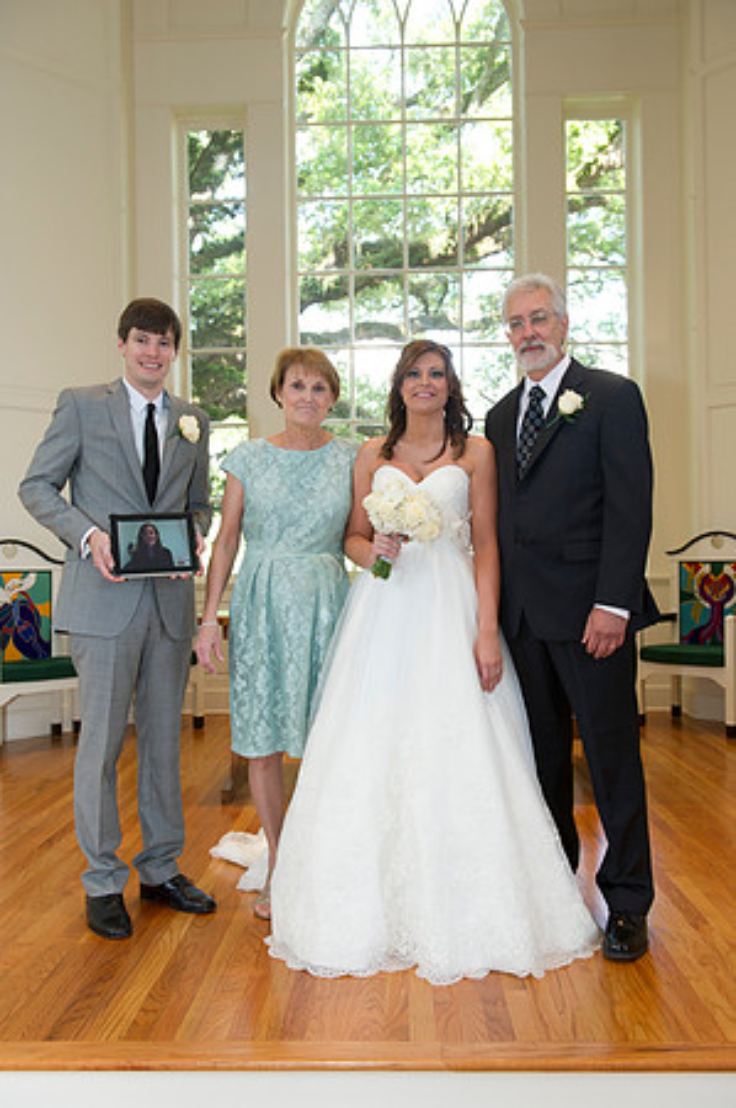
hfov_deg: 41.0
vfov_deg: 58.8
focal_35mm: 32
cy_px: 554
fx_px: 984
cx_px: 368
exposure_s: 1/80
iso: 800
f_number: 5
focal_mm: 32
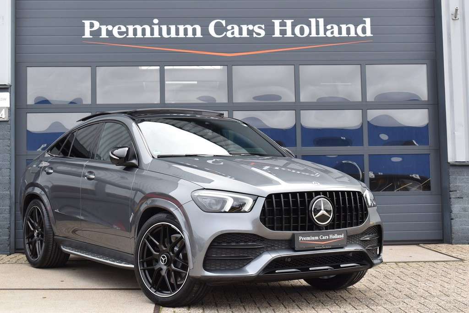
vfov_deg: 21.6
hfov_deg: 31.9
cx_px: 234
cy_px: 156
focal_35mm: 63
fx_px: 821
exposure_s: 1/250
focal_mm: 42
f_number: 8
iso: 360
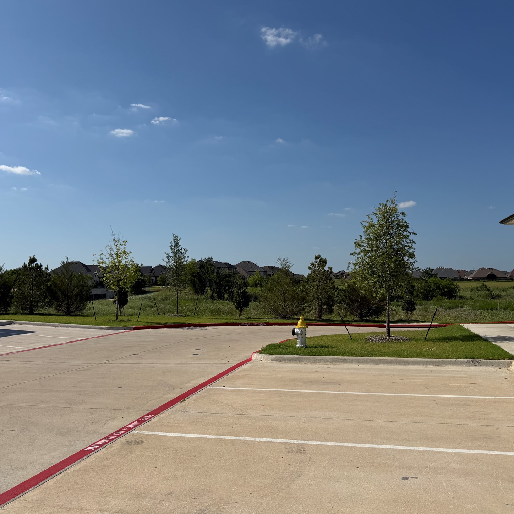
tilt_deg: +2.2
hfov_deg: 54.0
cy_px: 258
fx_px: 504
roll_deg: -2.7
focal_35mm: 30
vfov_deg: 54.0
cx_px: 252
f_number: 1.78
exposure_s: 1/11905
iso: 80
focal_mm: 6.76
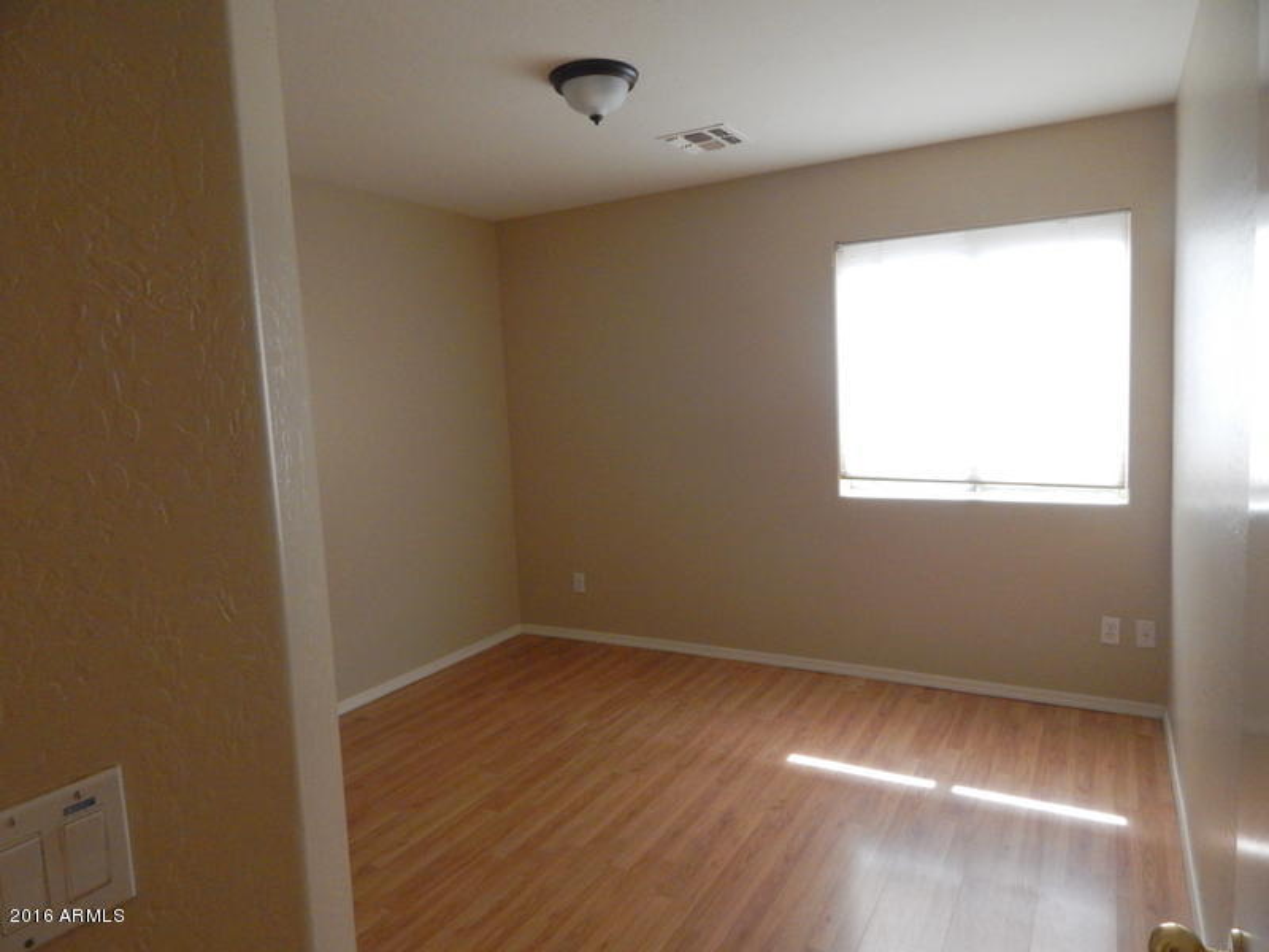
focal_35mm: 22
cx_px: 634
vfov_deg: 61.1
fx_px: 807
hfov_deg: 76.4
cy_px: 476
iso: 400
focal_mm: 4
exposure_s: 1/200
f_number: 3
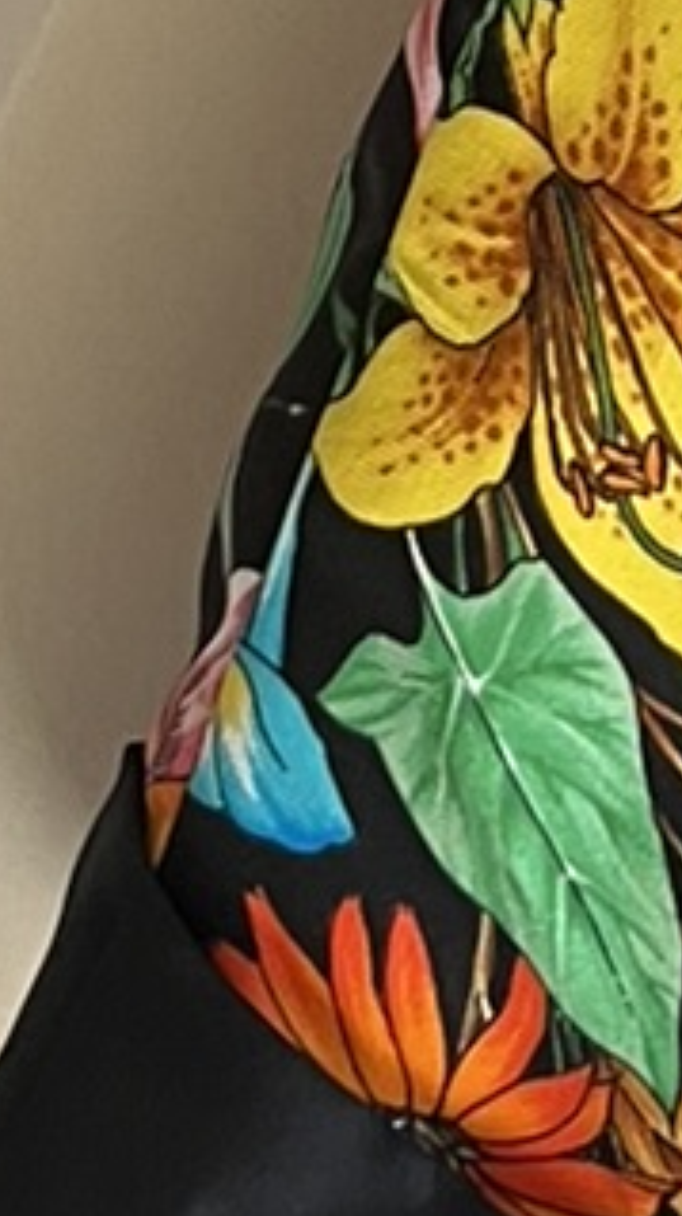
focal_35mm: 182
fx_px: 5862
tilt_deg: -14.8
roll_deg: -24.0
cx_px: 495
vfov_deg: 10.9
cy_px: -1128
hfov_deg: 6.7
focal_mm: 5.7
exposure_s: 1/97
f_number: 1.5
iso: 125
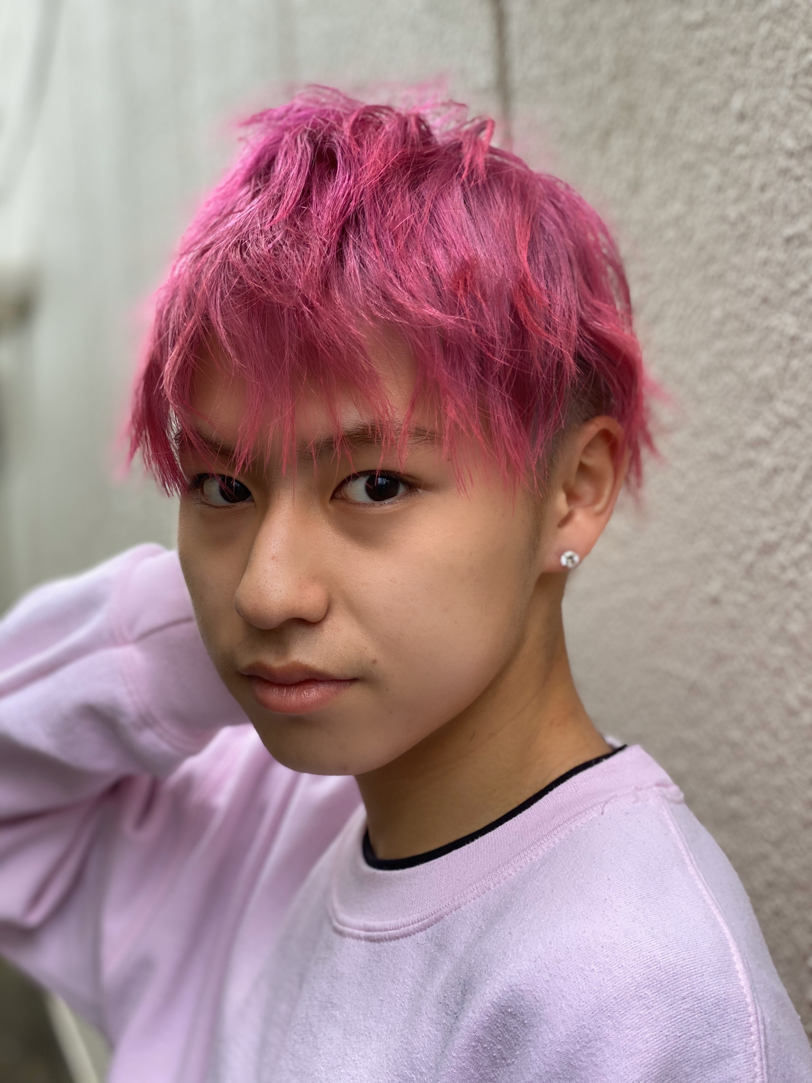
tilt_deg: +2.1
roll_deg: +3.1
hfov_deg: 28.0
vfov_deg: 36.8
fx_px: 1626
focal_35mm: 52
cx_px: 406
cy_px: 542
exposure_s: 1/122
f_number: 2
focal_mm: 6
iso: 50
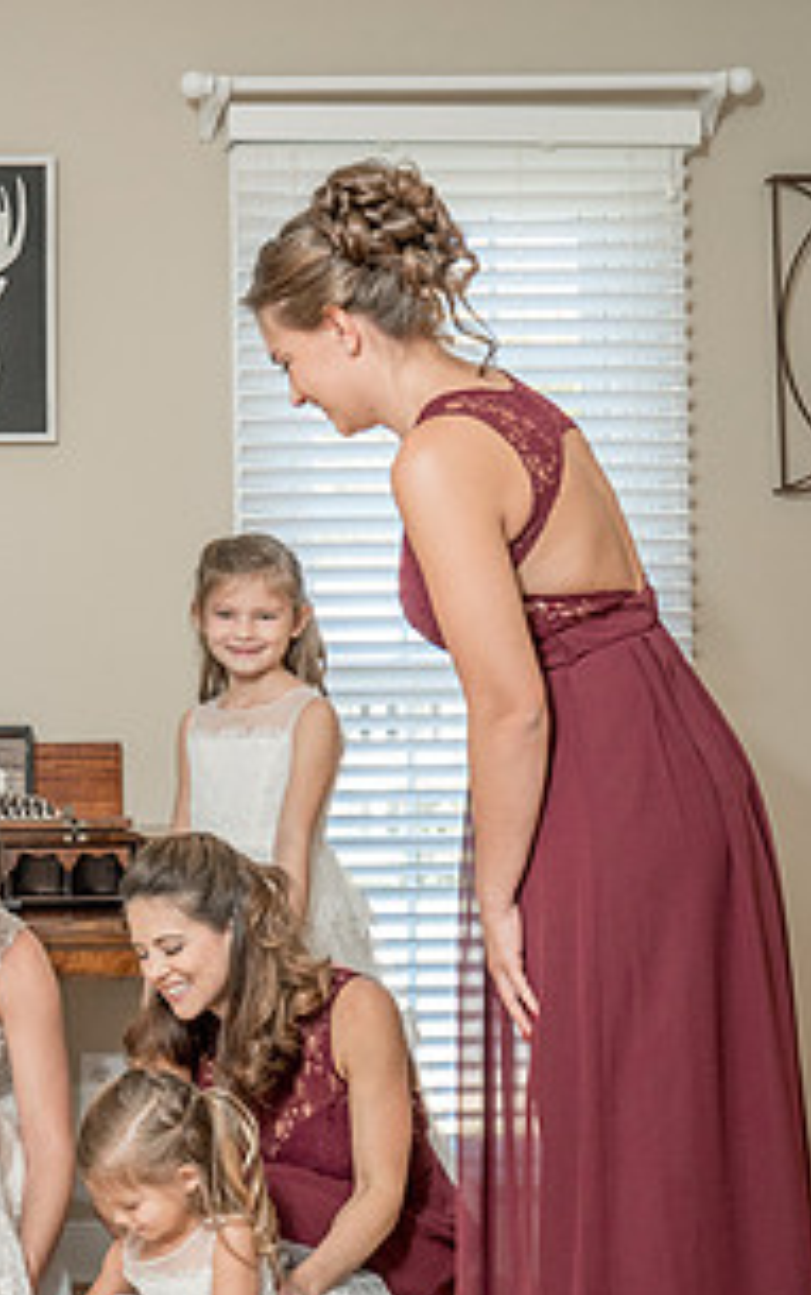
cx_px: -141
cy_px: 760
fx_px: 2649
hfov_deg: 16.7
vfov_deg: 27.4
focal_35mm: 75
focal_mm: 35
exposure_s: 1/100
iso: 2000
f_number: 5.6
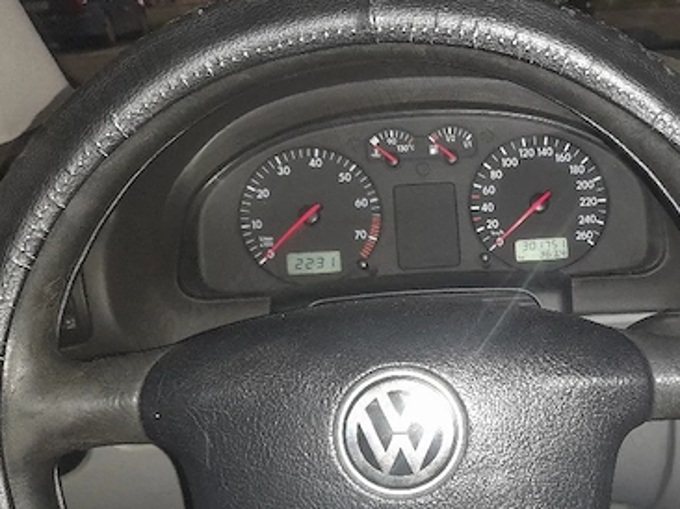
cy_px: 353
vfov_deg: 34.7
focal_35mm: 41
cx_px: 522
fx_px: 805
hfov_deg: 44.1
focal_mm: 4.6
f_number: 2
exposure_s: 1/50
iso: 400
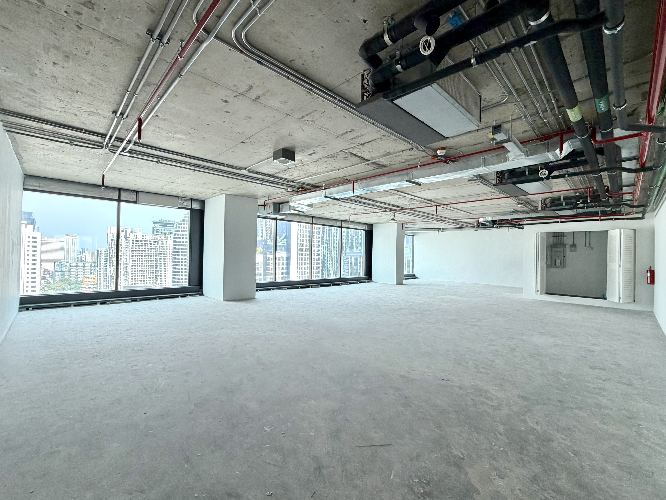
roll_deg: -0.6
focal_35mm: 15
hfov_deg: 98.1
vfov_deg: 81.7
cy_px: 254
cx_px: 344
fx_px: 289
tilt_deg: +0.3
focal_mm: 2.22
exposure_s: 1/121
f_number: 2.2
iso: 125
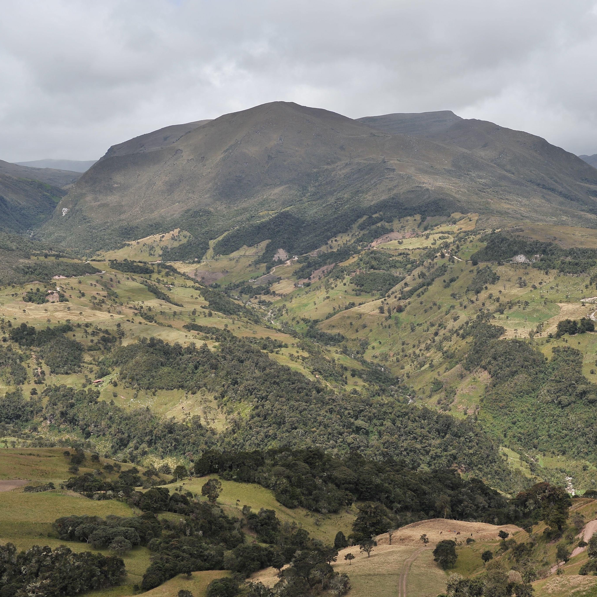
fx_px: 1034
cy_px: 291
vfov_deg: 32.2
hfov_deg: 32.0
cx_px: 387
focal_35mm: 53
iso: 250
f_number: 4.5
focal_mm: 40
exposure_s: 1/2500
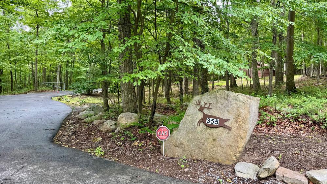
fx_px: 234
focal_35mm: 27
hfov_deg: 69.8
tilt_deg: -1.2
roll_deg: -3.1
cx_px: 168
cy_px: 86
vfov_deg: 42.9
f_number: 1.78
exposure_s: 1/251
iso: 80
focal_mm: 6.76
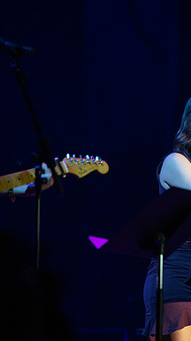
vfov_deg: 6.2
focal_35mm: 346
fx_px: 3121
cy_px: 177
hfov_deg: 3.5
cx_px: 215
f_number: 2.8
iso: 1250
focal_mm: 180
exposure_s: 1/200
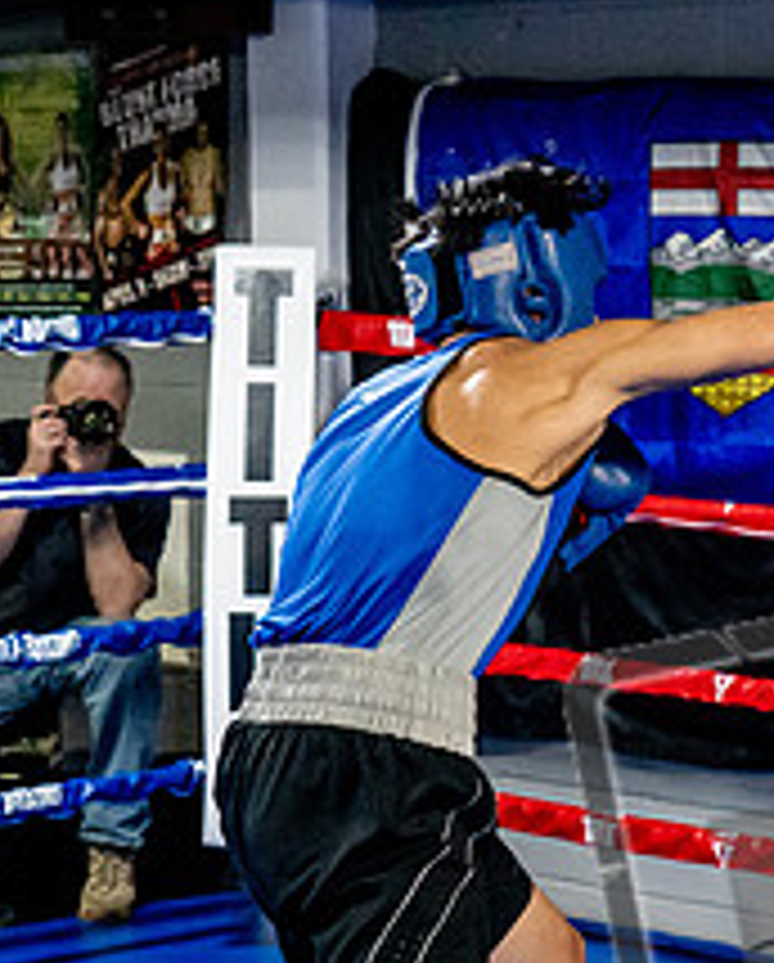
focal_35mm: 132
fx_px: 3769
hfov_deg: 11.7
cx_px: 576
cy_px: 731
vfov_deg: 14.5
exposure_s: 1/800
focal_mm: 35
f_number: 2.8
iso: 5000
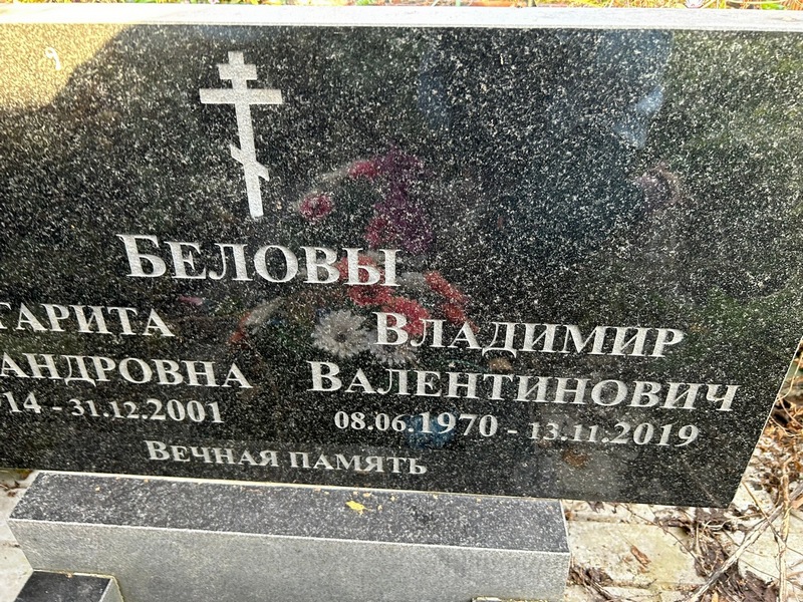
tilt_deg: -28.8
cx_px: 402
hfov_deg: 67.3
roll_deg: +2.5
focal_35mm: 26
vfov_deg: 53.1
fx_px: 603
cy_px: 301
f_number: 1.5
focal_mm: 5.7
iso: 125
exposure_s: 1/80
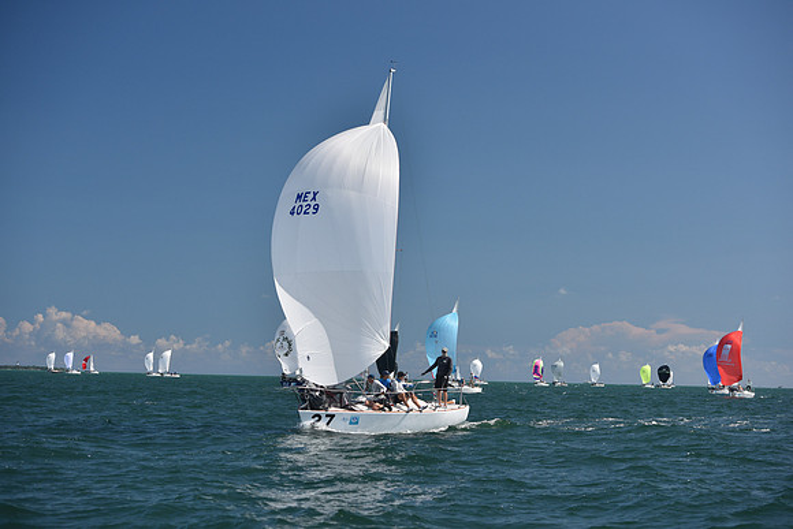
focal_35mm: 70
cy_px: 264
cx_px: 396
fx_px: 1542
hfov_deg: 28.8
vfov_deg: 19.5
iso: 250
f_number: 4.5
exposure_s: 1/1250
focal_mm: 70
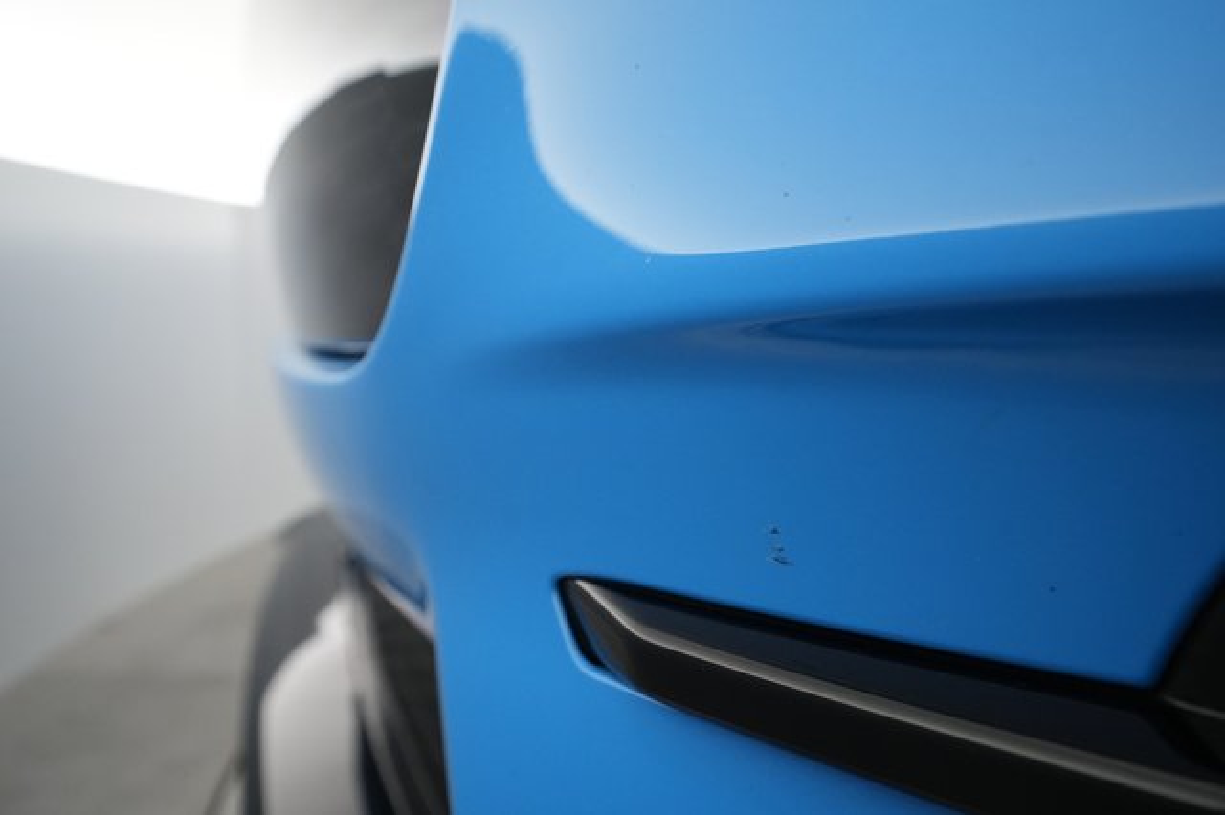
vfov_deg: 46.4
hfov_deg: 65.5
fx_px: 952
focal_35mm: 28
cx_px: 612
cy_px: 408
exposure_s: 1/100
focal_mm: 28
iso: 4000
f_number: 5.6
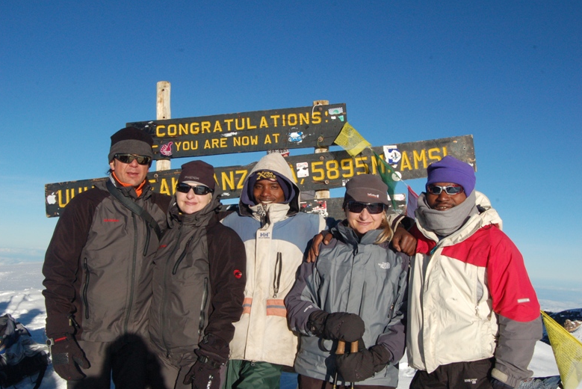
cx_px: 289
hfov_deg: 48.4
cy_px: 196
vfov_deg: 33.4
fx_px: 647
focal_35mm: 40
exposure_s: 1/640
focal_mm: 26
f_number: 14
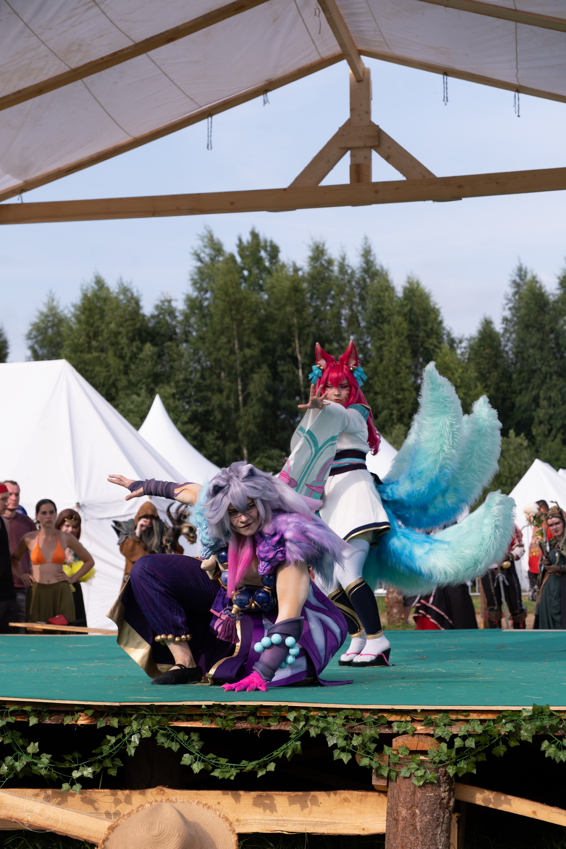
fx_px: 1556
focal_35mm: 66
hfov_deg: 20.6
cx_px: 283
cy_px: 424
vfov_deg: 30.5
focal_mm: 44.1
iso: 250
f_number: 4
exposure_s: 1/1250
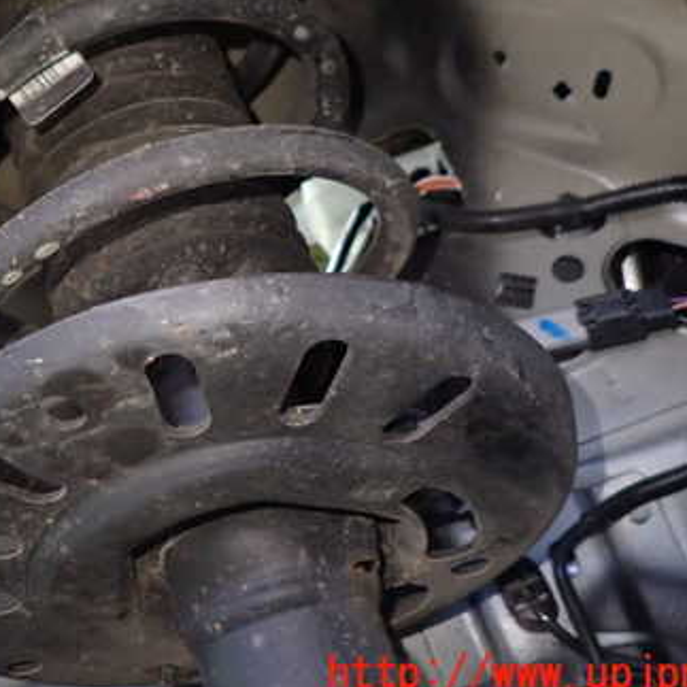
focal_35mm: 41
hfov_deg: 39.8
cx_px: 170
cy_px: 223
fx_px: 921
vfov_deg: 40.4
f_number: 2
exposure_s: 1/30
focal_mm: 4.5
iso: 800
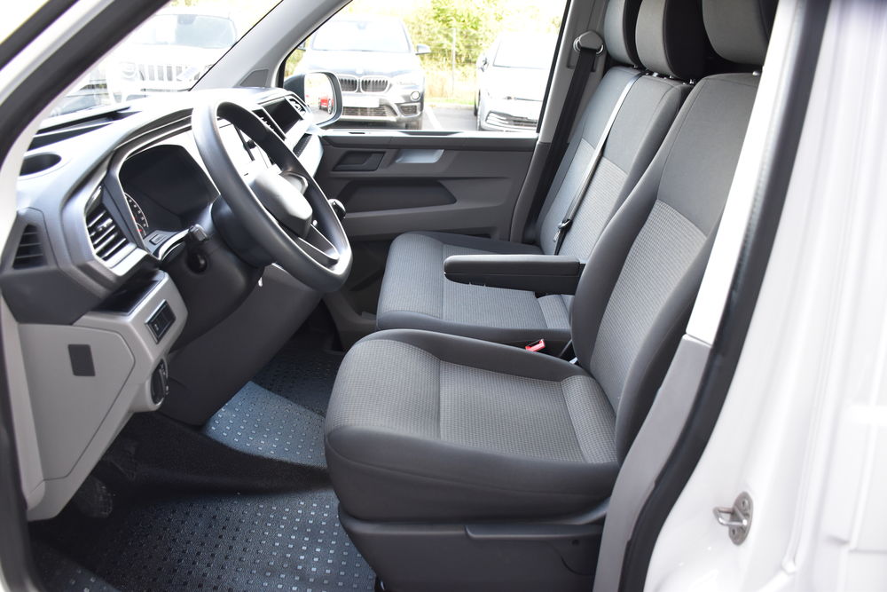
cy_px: 296
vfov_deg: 43.6
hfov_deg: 61.9
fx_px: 739
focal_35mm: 30
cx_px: 444
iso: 800
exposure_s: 1/60
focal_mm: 20
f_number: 4
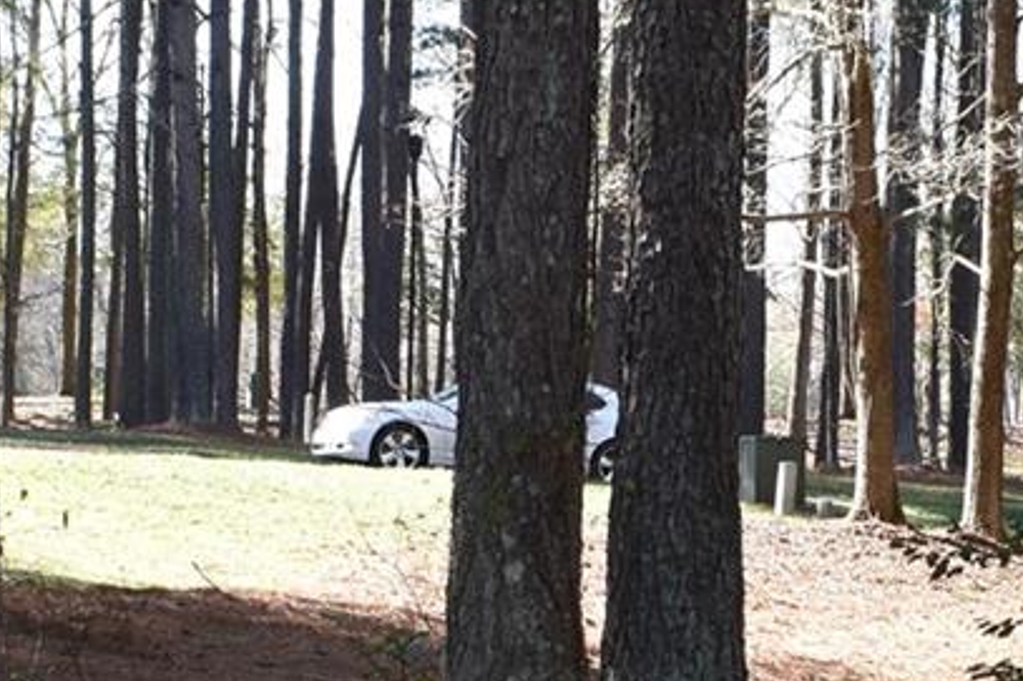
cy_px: 680
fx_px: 3863
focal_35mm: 136
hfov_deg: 15.1
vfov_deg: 10.0
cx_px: 611
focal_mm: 18
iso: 220
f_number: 5.6
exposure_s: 1/125
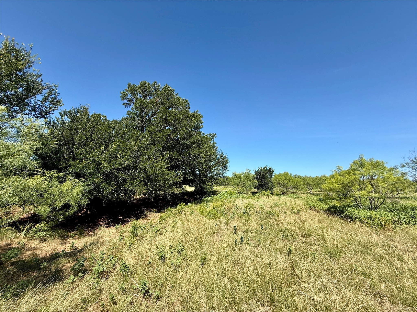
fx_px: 169
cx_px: 208
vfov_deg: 85.7
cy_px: 156
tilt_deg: +11.5
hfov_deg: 102.1
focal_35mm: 14
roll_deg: -1.0
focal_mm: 2.22
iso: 50
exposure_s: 1/1339
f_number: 2.2
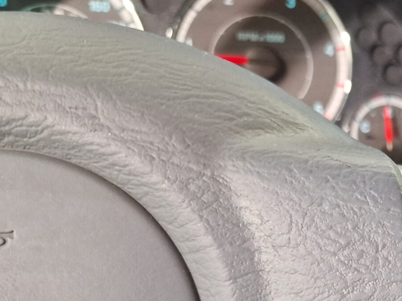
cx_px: 410
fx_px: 755
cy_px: 329
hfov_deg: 27.9
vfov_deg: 21.4
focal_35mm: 65
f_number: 1.8
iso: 500
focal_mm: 6.4
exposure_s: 1/33
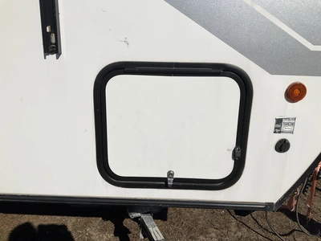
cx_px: 160
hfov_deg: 61.7
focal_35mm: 29
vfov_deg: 48.2
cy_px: 120
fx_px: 269
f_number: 1.8
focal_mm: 3
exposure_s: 1/8621
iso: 25
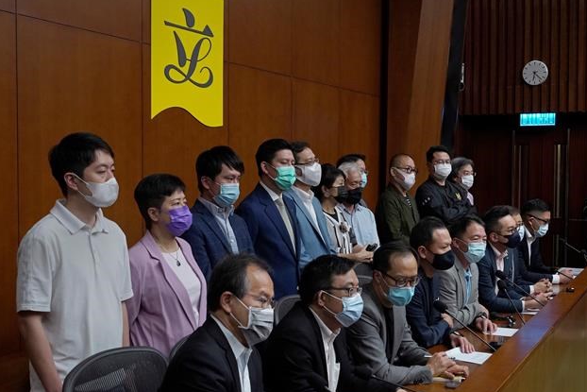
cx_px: 302
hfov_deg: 41.9
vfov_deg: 28.7
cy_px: 199
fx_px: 766
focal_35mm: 47
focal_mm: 30
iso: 2000
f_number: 5.6
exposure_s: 1/60
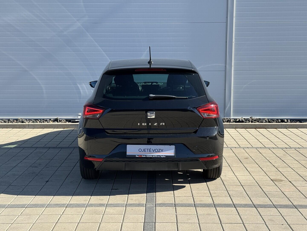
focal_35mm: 48
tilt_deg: -7.1
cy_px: 116
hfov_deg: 39.7
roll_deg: +0.0
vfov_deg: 30.3
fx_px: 426
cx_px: 154
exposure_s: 1/1984
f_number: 1.78
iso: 64
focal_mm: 6.76
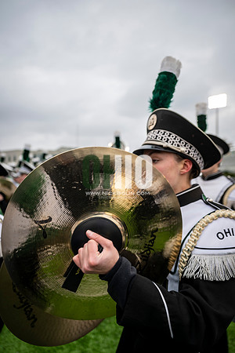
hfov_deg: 53.1
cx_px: 118
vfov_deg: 73.7
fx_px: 235
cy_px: 176
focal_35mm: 24
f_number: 2.8
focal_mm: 24
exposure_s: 1/500
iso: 100
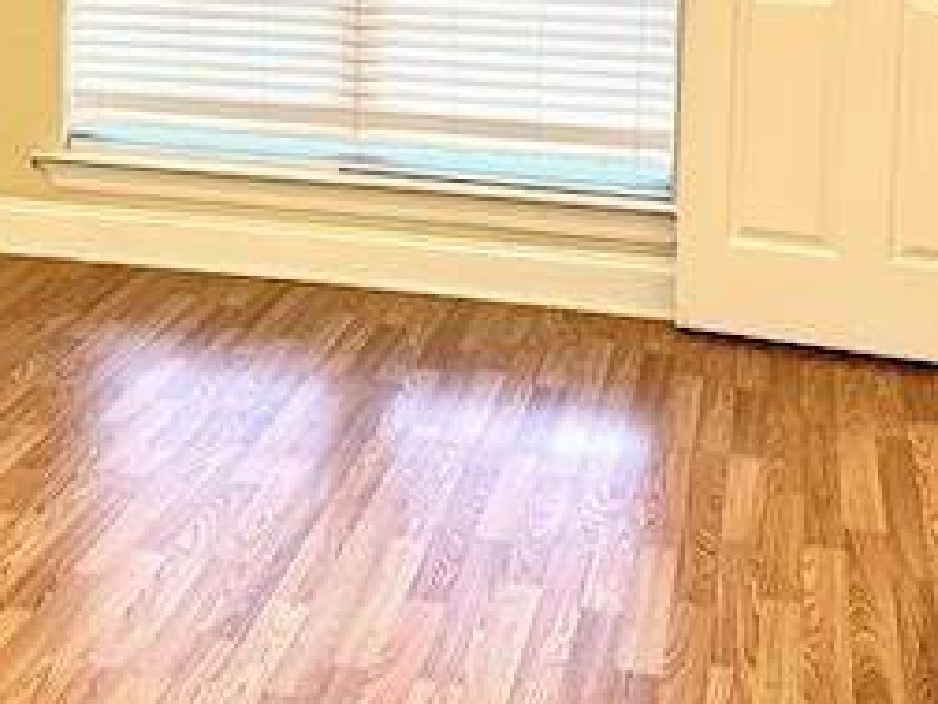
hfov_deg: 31.4
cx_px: 309
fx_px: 1653
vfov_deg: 23.0
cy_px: -7
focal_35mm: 61
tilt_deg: -6.9
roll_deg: -0.8
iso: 400
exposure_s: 1/60
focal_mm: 6.76
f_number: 1.78
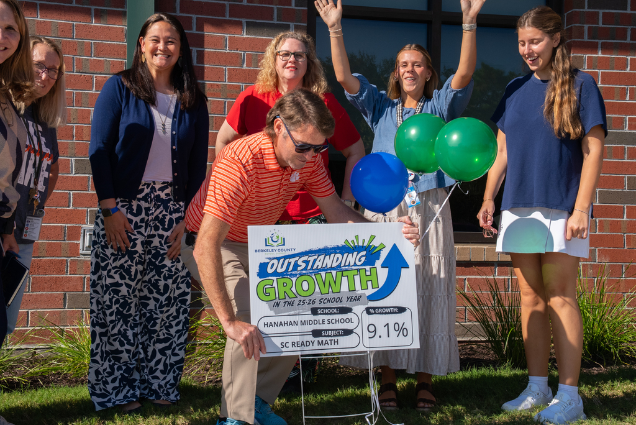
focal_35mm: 51
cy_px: 212
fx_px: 901
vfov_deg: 26.5
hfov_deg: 38.9
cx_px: 318
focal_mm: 51
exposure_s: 1/500
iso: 500
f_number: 13
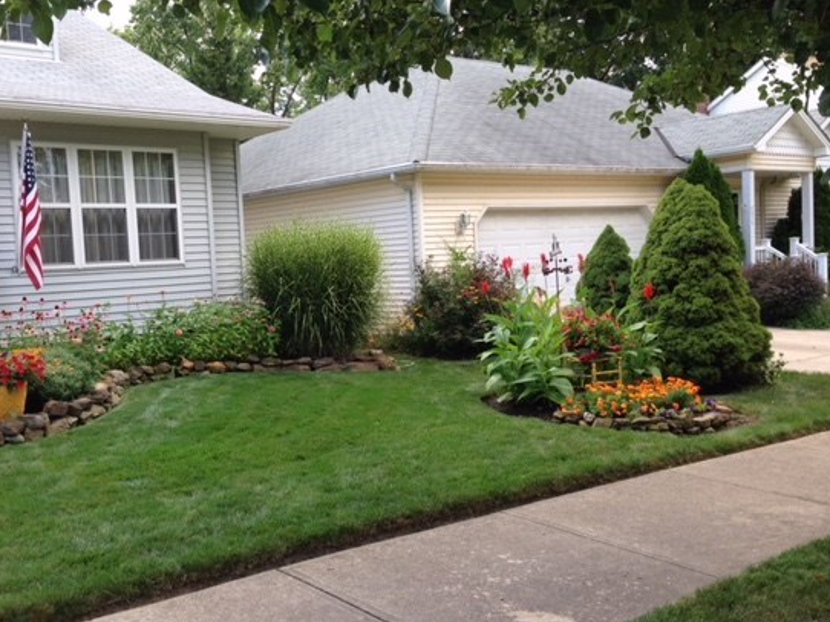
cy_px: 317
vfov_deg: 36.8
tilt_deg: -4.6
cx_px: 360
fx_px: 935
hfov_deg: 47.8
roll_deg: +2.4
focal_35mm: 39
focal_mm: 4.12
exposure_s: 1/234
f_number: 2.4
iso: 50
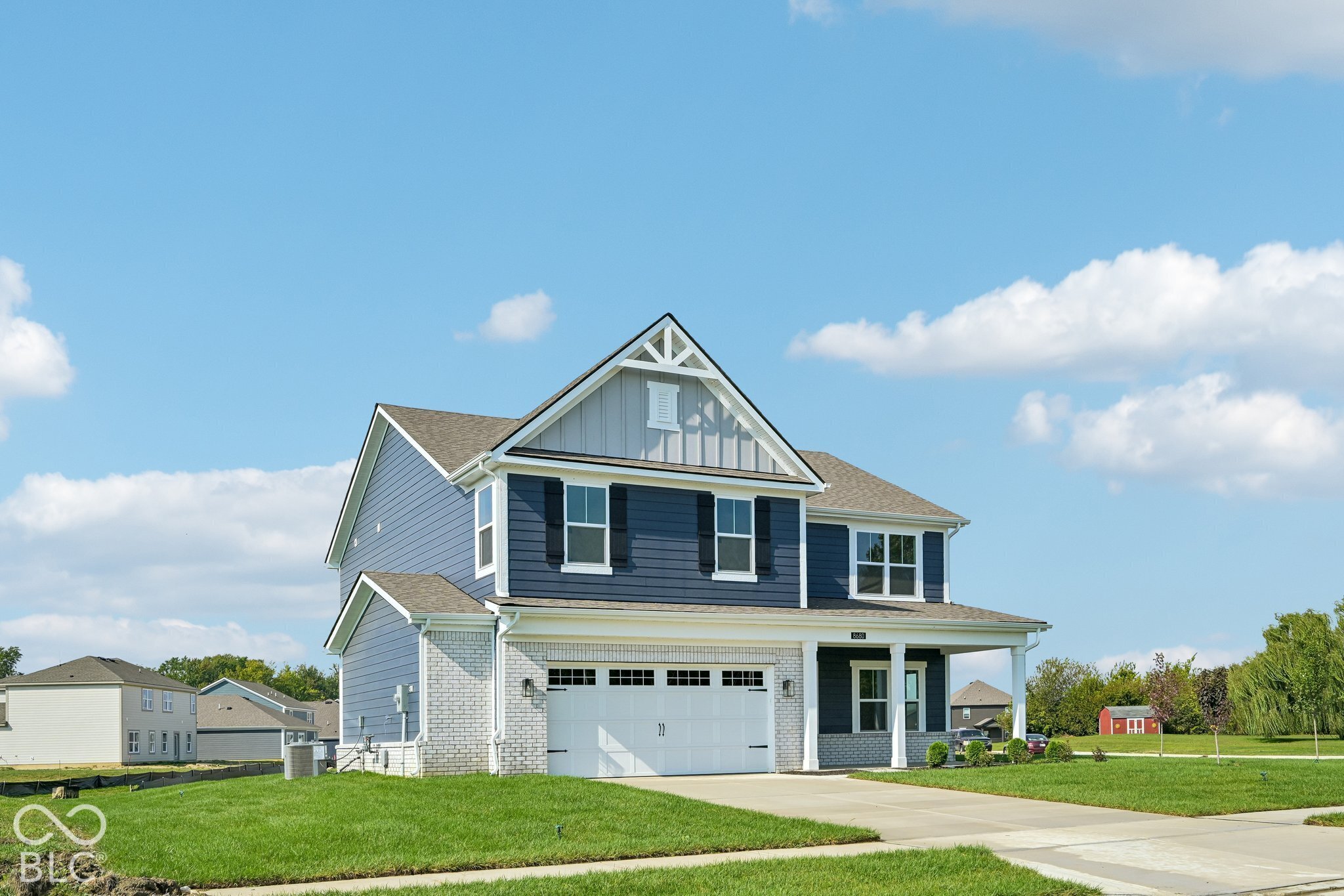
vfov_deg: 43.6
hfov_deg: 61.9
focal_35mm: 30
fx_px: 1120
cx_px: 672
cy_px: 448
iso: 100
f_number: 8
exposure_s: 1/640
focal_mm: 30
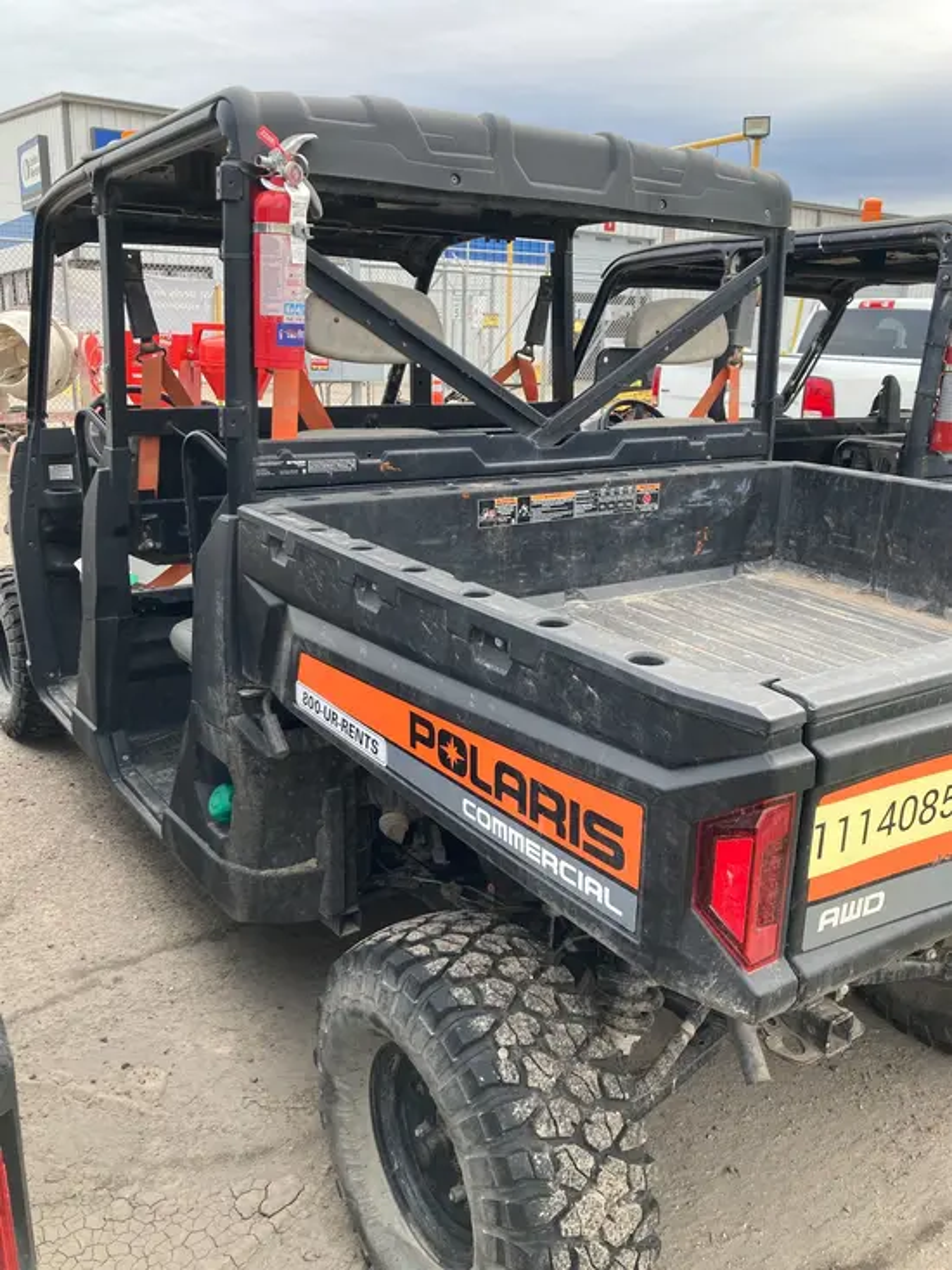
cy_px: 635
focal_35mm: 28
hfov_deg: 49.8
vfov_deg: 63.4
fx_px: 1026
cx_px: 476
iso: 25
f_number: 1.8
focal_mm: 3.99
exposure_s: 1/121
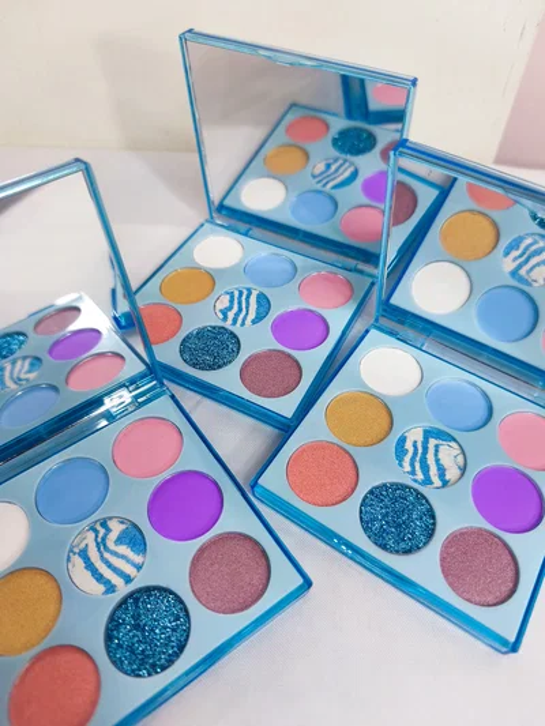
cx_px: 272
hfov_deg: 58.9
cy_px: 363
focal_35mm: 23
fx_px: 483
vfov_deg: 73.9
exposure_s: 1/99.9
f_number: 1.65
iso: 250
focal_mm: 6.18
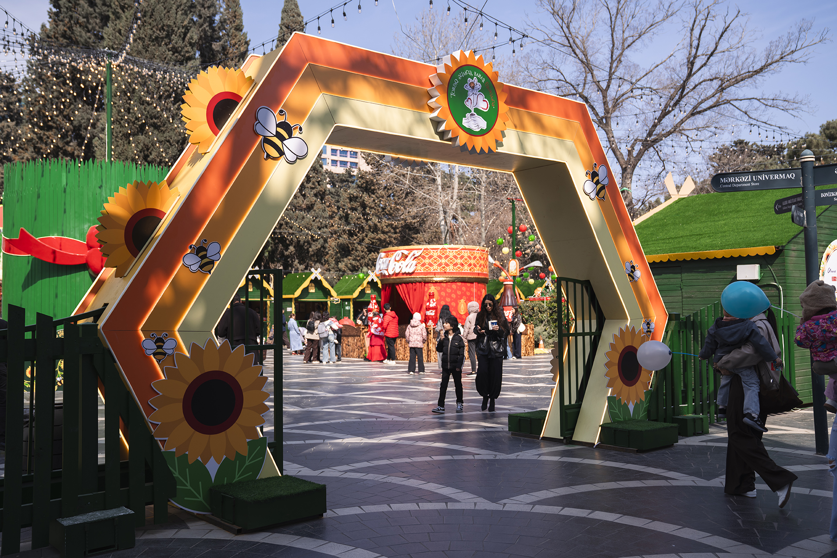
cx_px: 418
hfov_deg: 55.8
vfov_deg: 38.9
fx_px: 791
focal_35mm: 34
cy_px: 279
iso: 100
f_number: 4
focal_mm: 34
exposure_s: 1/500
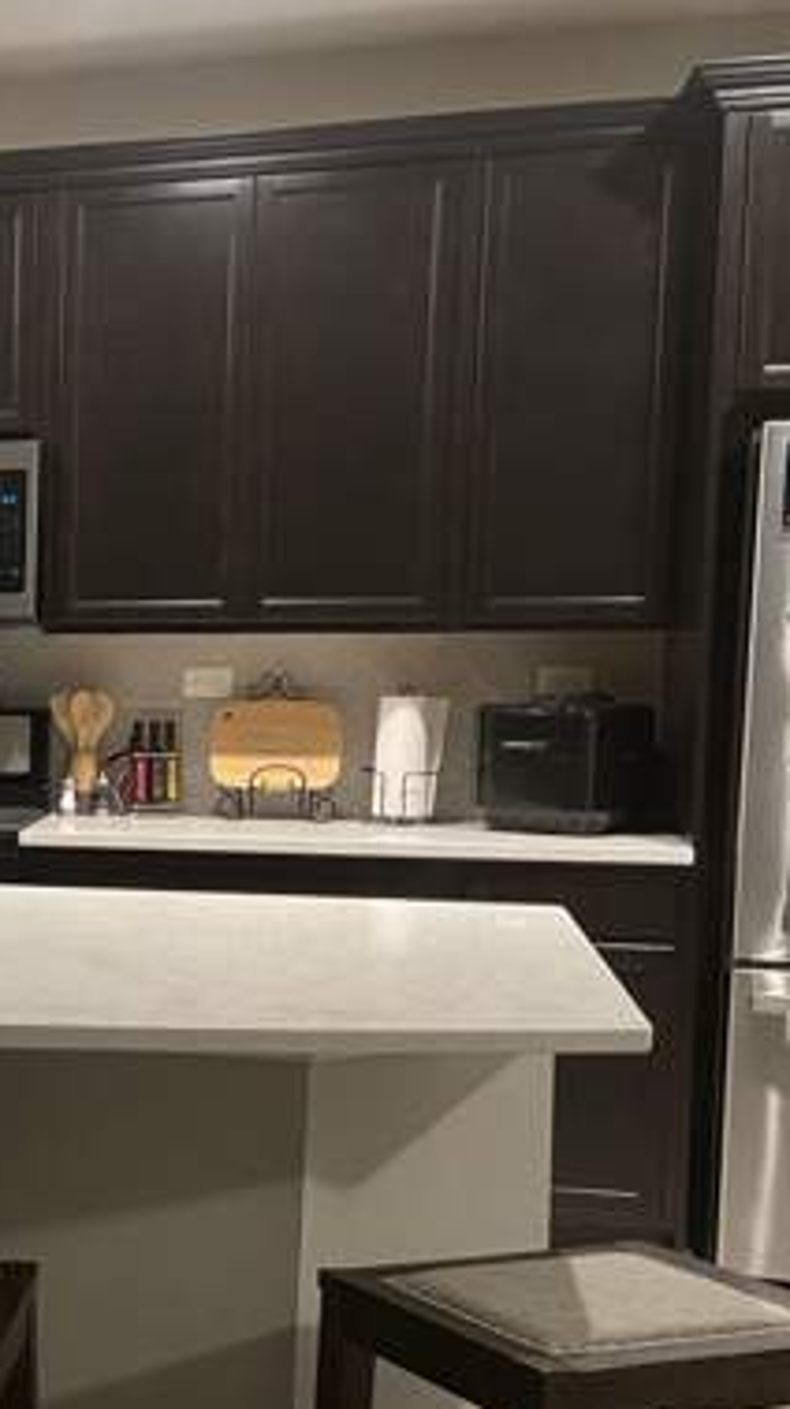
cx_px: -458
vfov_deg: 34.8
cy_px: 846
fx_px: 2239
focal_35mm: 60
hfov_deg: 17.6
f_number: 1.6
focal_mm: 5.1
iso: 400
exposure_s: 1/60
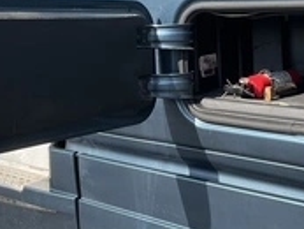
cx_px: 204
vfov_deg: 21.8
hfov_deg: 28.7
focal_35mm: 67
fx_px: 589
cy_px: 60
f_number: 1.8
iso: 25
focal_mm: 3
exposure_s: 1/674
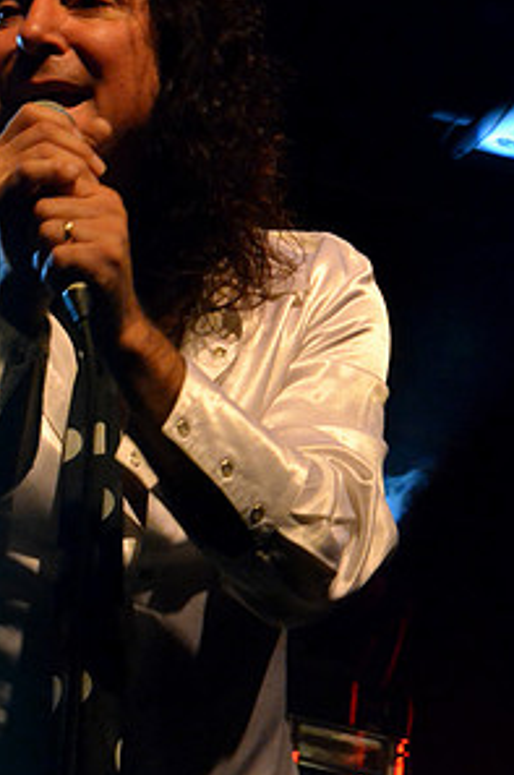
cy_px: 371
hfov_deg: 11.6
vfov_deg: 17.4
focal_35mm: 118
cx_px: 154
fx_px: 2536
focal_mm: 52
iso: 6400
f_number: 22
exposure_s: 1/60
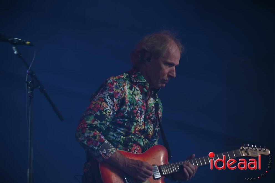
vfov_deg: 6.9
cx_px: 138
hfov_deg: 10.3
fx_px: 1526
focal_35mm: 200
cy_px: 92
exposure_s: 1/60
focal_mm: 200
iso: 400
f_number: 5
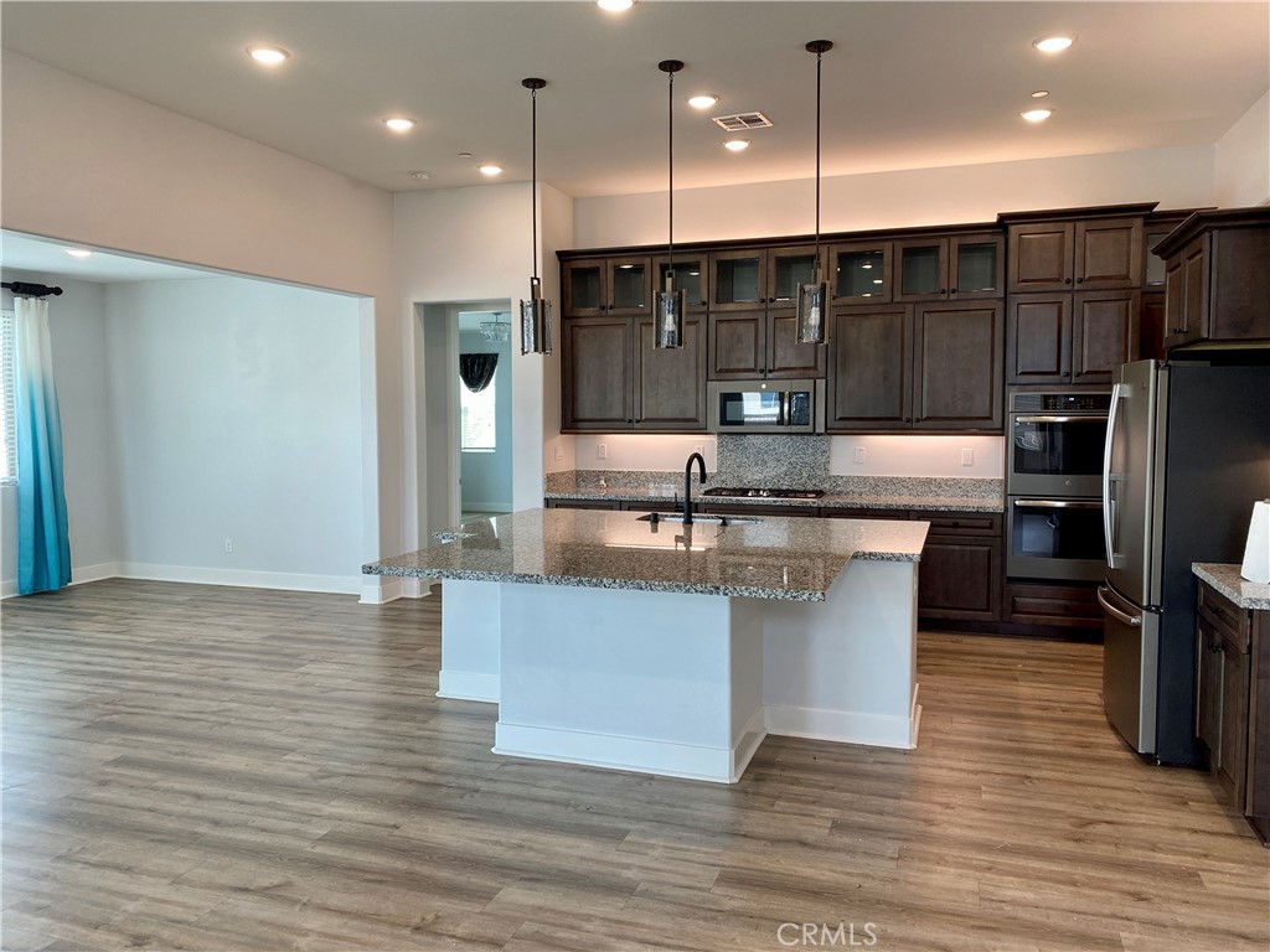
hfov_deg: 67.3
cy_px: 476
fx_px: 954
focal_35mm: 26
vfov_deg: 53.1
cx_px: 635
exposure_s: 1/120
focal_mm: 4.25
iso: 80
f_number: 1.8
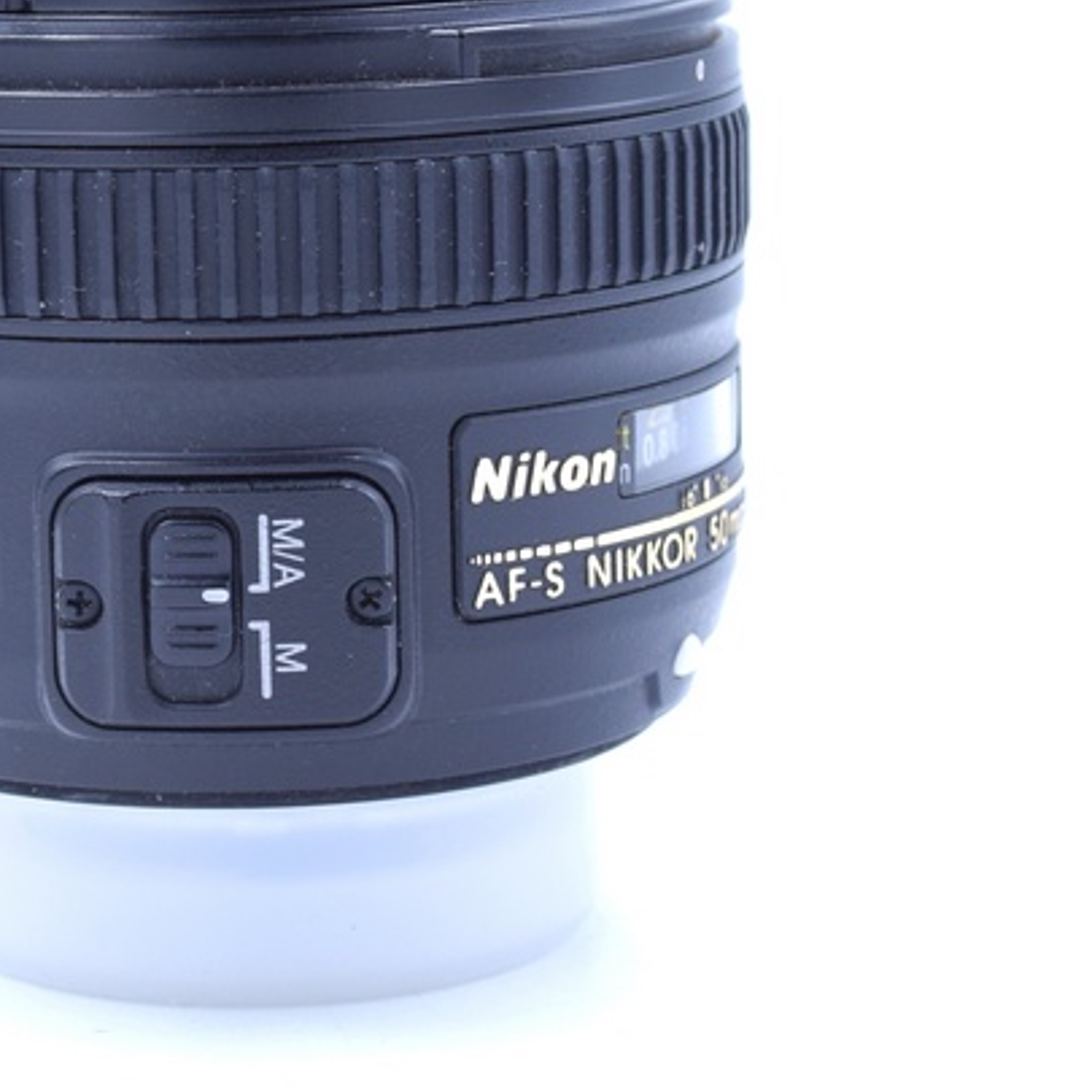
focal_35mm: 132
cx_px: 235
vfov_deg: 13.2
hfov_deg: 13.2
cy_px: 427
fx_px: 4711
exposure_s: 1/125
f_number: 7.1
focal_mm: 42
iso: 400
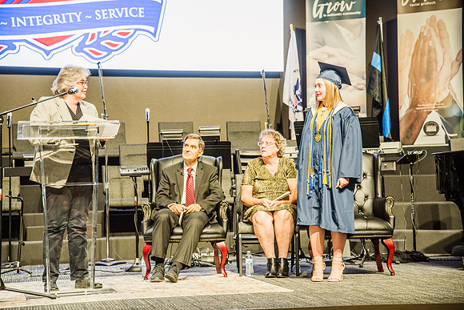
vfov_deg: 16.1
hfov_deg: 23.9
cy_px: 155
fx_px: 1096
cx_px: 232
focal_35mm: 85
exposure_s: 1/50
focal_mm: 85
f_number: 4.5
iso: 800
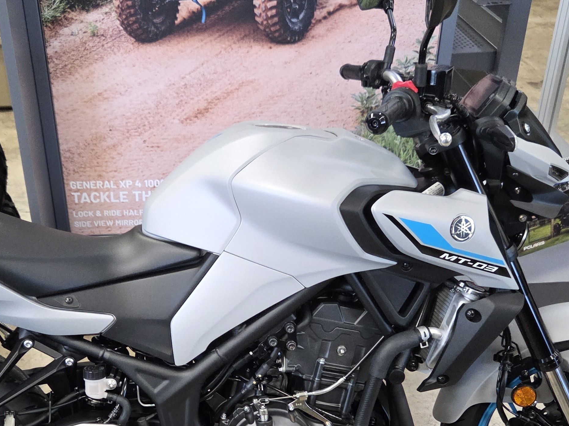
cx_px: 229
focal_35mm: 49
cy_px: 299
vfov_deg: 29.4
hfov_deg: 38.8
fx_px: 805
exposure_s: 1/120
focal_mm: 5.4
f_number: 1.8
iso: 400
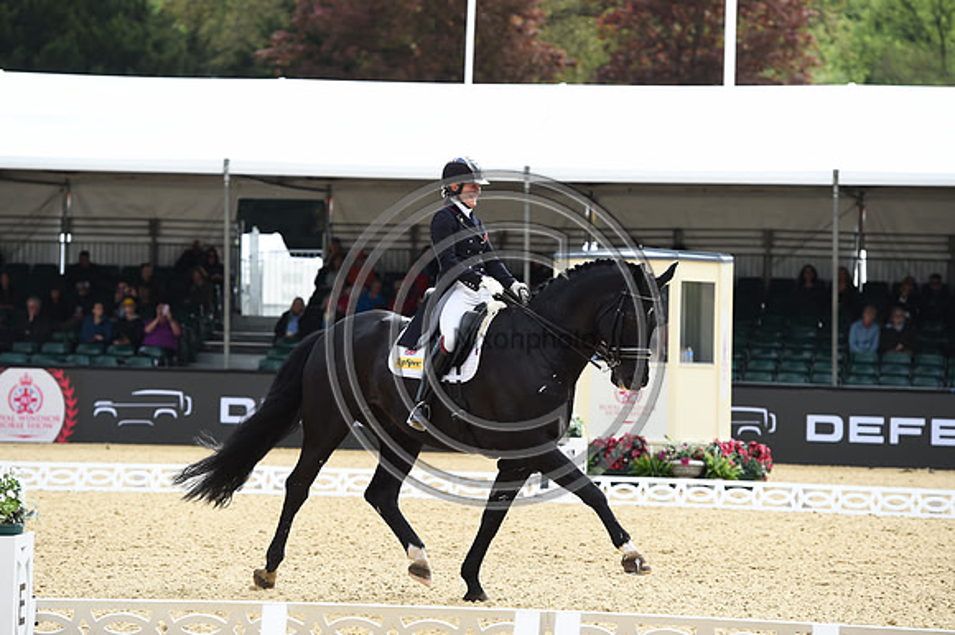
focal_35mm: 160
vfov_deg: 8.6
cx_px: 478
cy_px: 318
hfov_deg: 12.8
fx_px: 4242
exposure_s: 1/1250
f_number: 5
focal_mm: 160
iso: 450
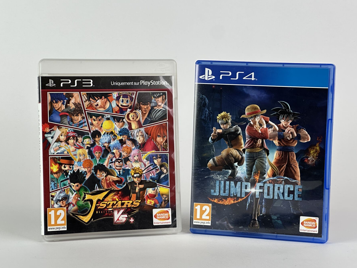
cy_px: 138
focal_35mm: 83
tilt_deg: -7.7
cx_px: 184
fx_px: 856
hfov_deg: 23.6
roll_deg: -0.5
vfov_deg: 17.8
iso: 64
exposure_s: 1/100
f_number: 2.8
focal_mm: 9
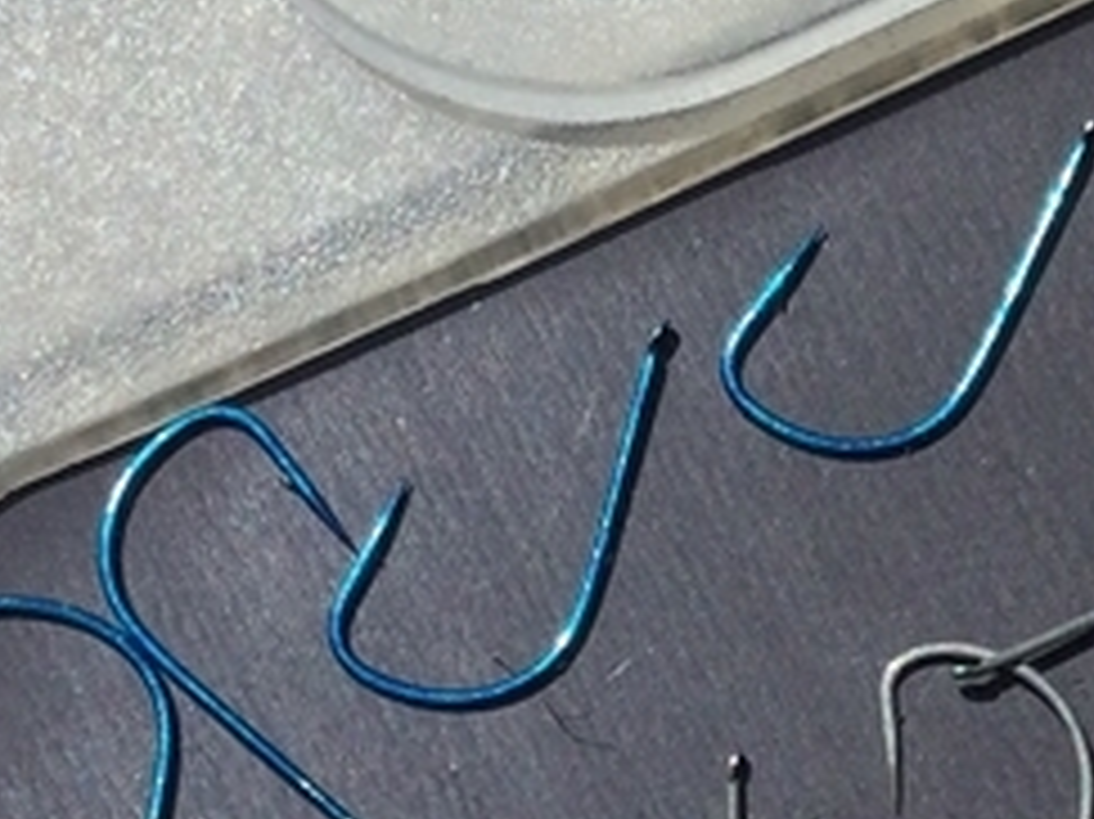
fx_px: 4833
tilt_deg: -78.8
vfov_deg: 9.6
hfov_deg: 12.7
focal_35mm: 153
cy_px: 778
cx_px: 1207
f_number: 2.4
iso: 25
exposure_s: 1/1058
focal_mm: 3.3
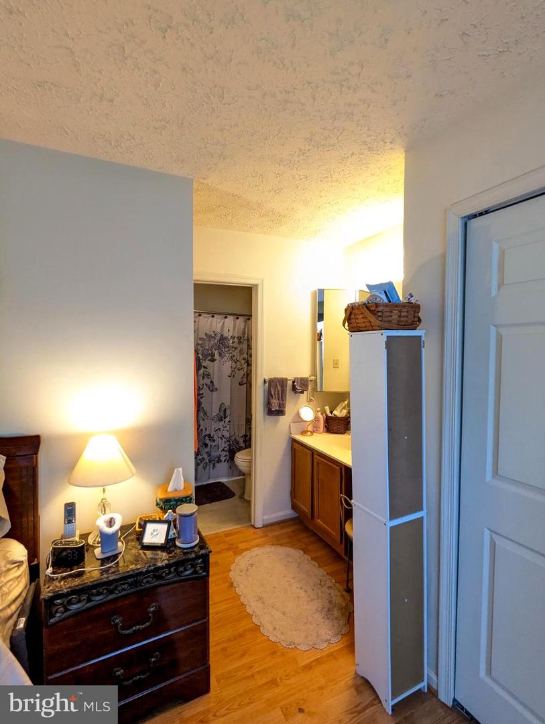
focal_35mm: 16
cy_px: 362
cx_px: 272
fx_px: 335
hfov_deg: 78.2
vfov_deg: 94.4
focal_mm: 2.35
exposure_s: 1/40
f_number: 2.2
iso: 393
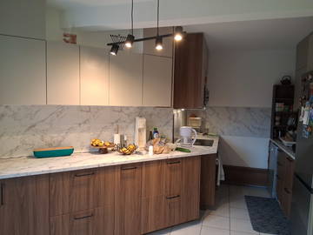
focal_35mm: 26
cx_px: 156
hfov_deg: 67.3
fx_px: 235
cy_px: 118
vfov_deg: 53.1
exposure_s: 1/60
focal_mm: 3.98
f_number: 1.8
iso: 320
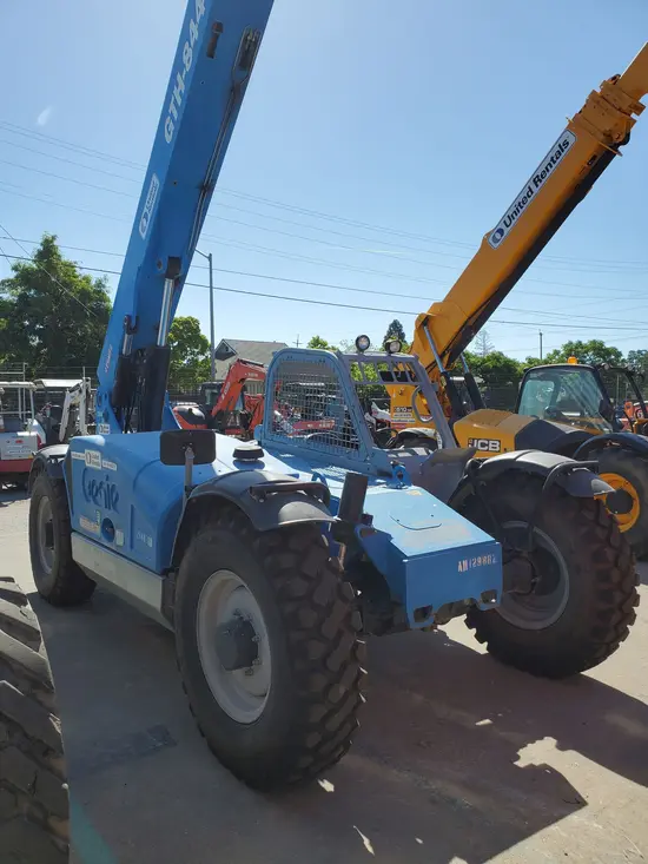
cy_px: 432
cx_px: 324
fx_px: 649
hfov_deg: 53.1
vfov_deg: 67.3
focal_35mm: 26
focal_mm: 4.3
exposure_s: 1/1538
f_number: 2.4
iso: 50
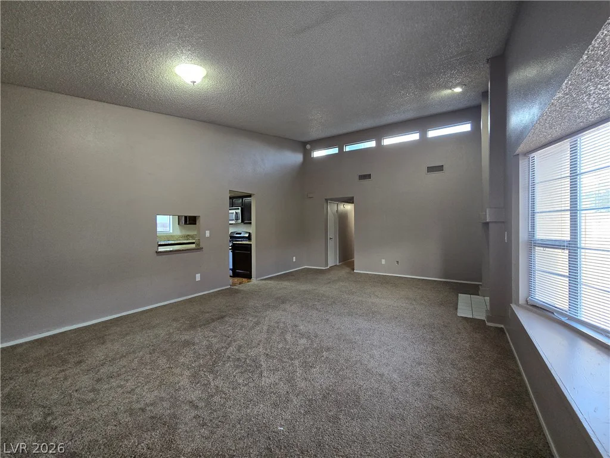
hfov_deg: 106.2
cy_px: 229
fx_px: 229
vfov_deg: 89.9
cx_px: 305
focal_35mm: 13
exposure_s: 1/60
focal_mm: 2.2
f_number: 2.2
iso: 250
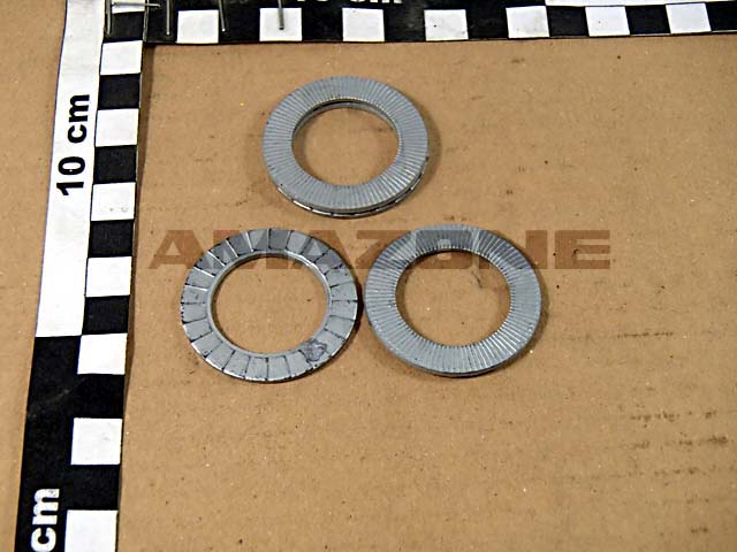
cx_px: 368
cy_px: 276
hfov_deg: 30.3
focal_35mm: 64
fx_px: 1363
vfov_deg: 22.9
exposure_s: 1/60
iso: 320
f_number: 5.4
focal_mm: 11.43
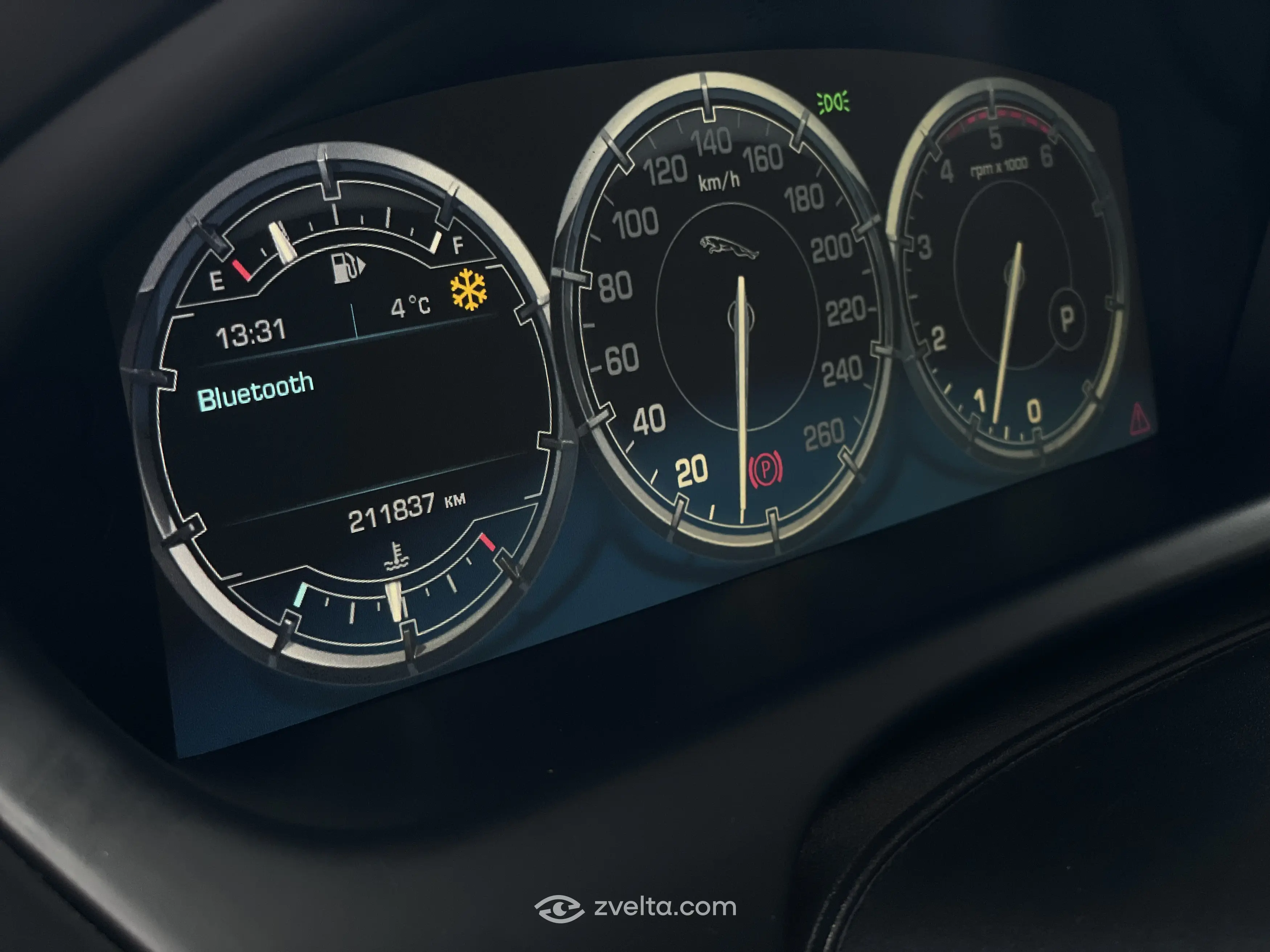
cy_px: 476
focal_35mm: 52
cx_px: 635
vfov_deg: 28.0
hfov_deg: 36.8
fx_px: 1908
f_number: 2
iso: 160
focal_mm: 6
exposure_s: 1/122
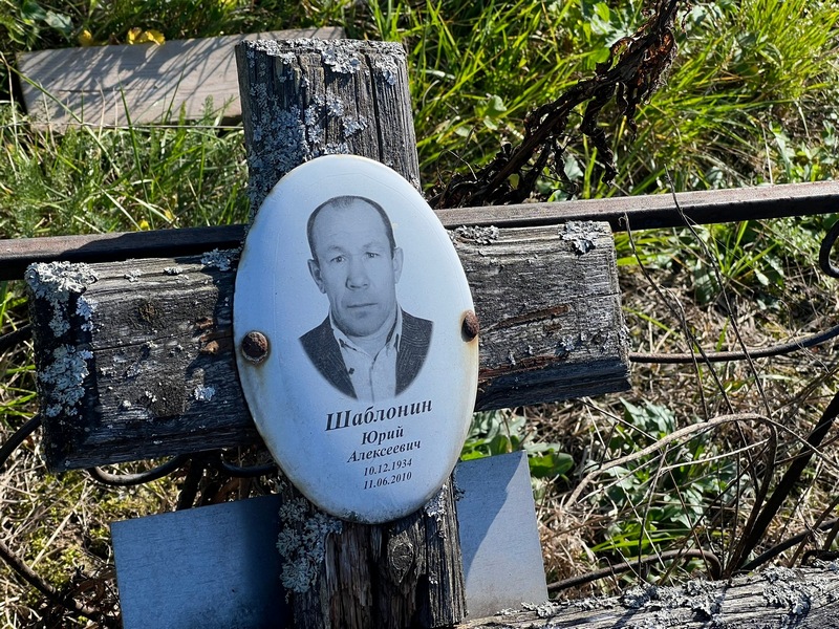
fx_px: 1866
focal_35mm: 77
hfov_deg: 25.3
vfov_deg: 19.1
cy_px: 314
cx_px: 420
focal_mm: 9
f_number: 2.8
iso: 32
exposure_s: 1/464
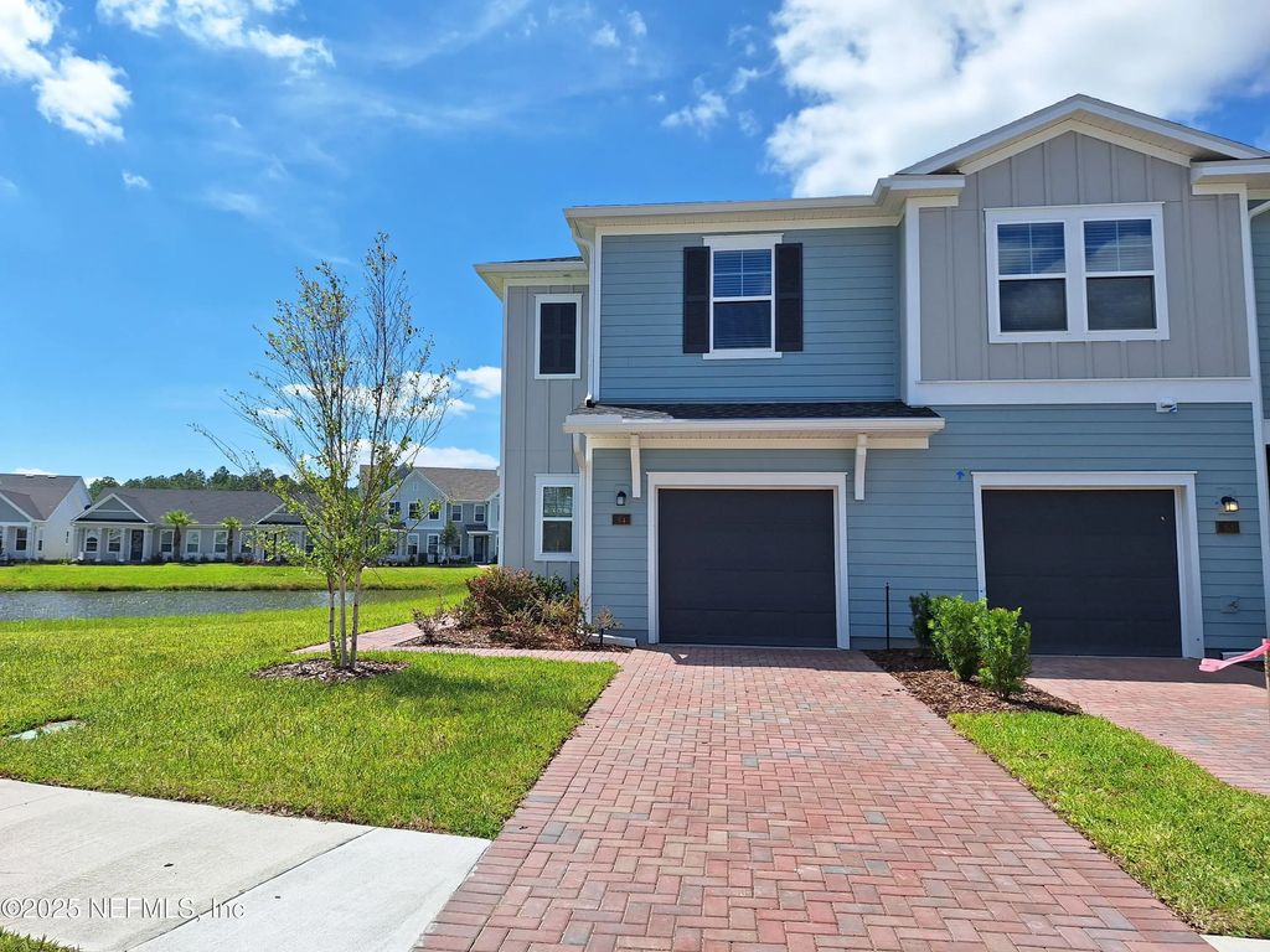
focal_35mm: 23
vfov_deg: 58.9
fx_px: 844
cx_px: 635
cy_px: 476
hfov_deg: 73.9
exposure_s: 1/4484
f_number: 1.8
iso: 40
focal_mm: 5.54
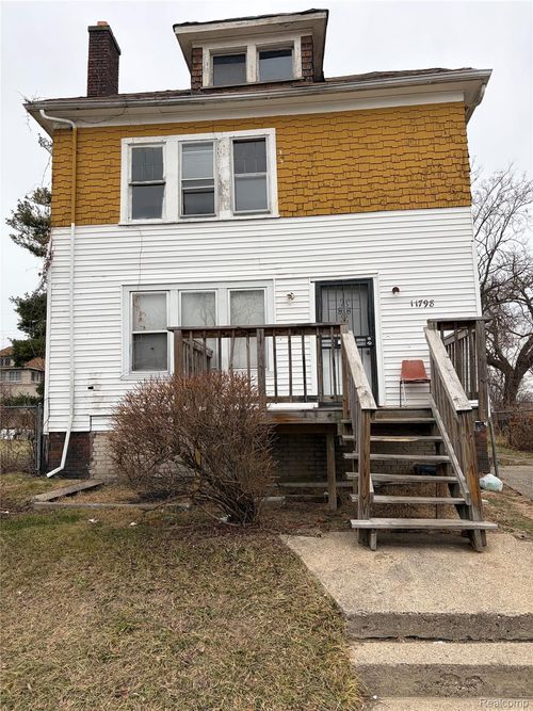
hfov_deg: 53.0
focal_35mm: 26
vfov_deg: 67.3
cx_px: 266
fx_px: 534
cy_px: 356
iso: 50
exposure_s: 1/739
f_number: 1.6
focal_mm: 5.96
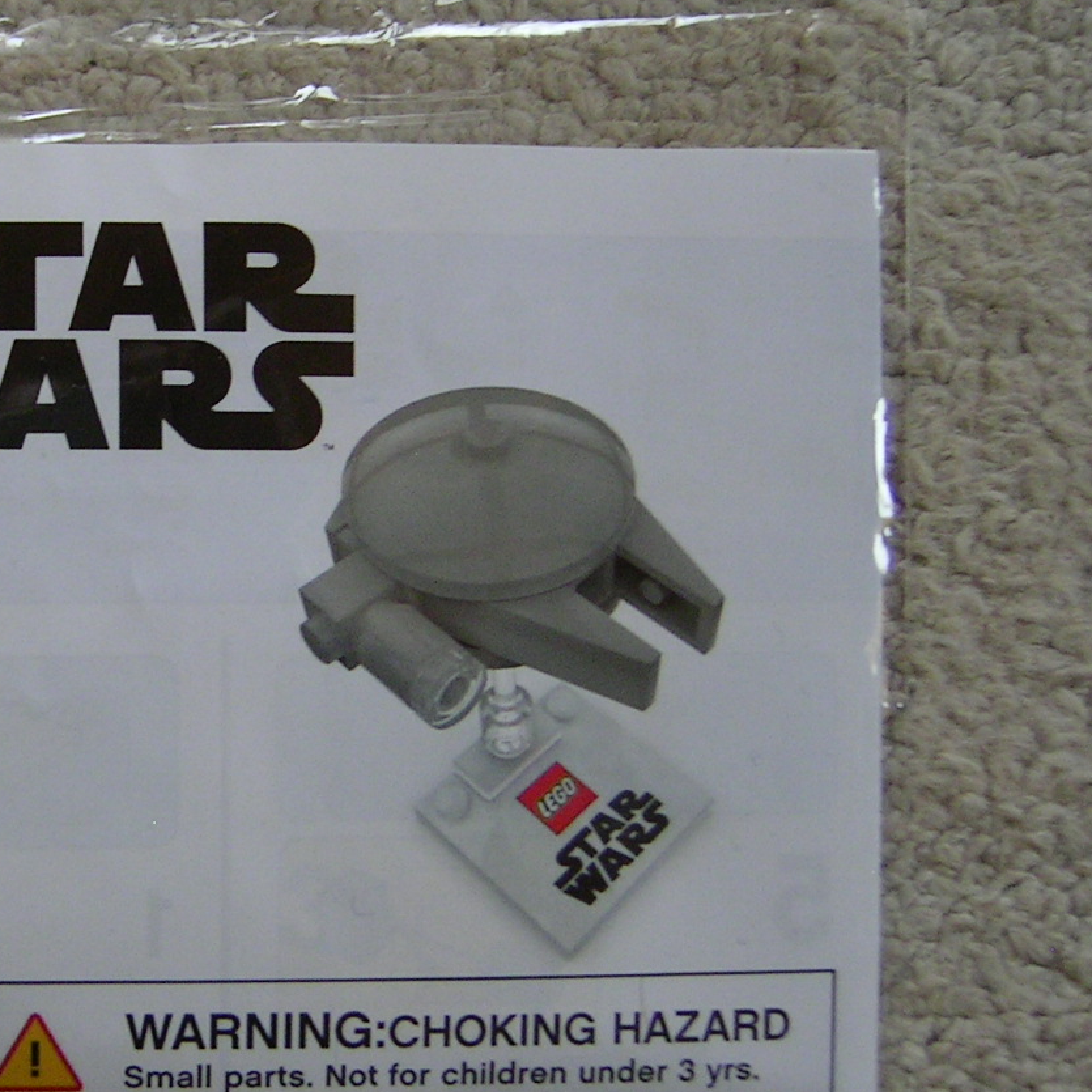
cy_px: 545
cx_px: 64
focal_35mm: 61
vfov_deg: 28.2
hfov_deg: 27.0
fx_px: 2177
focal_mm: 5.6
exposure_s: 1/44.4
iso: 100
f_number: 2.8
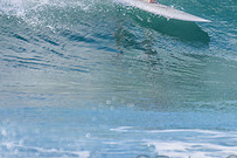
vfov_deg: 0.8
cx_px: 185
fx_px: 11511
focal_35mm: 1750
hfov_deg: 1.2
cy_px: -20
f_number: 5.6
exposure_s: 1/2000
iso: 220
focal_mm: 500
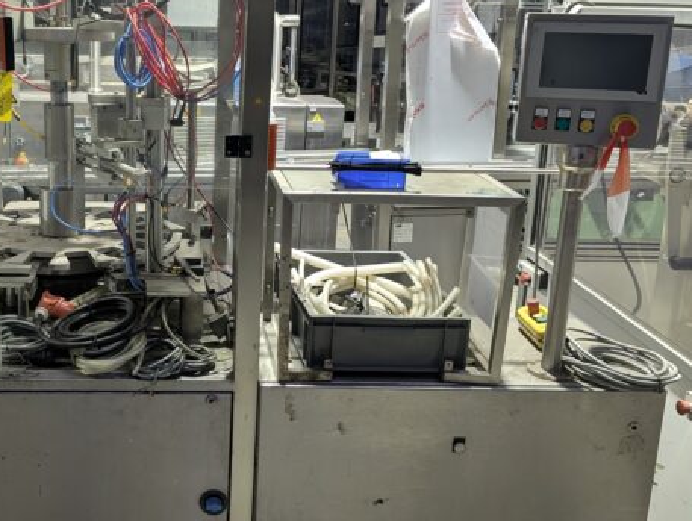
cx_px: 195
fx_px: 841
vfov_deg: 34.4
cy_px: 226
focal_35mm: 42
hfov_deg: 43.7
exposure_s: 1/119
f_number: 1.68
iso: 390
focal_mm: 6.9
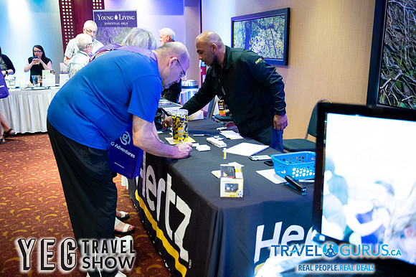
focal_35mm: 34
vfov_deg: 38.8
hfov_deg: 55.8
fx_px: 393
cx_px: 208
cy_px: 138
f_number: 2.8
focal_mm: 34
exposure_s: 1/100
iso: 6400
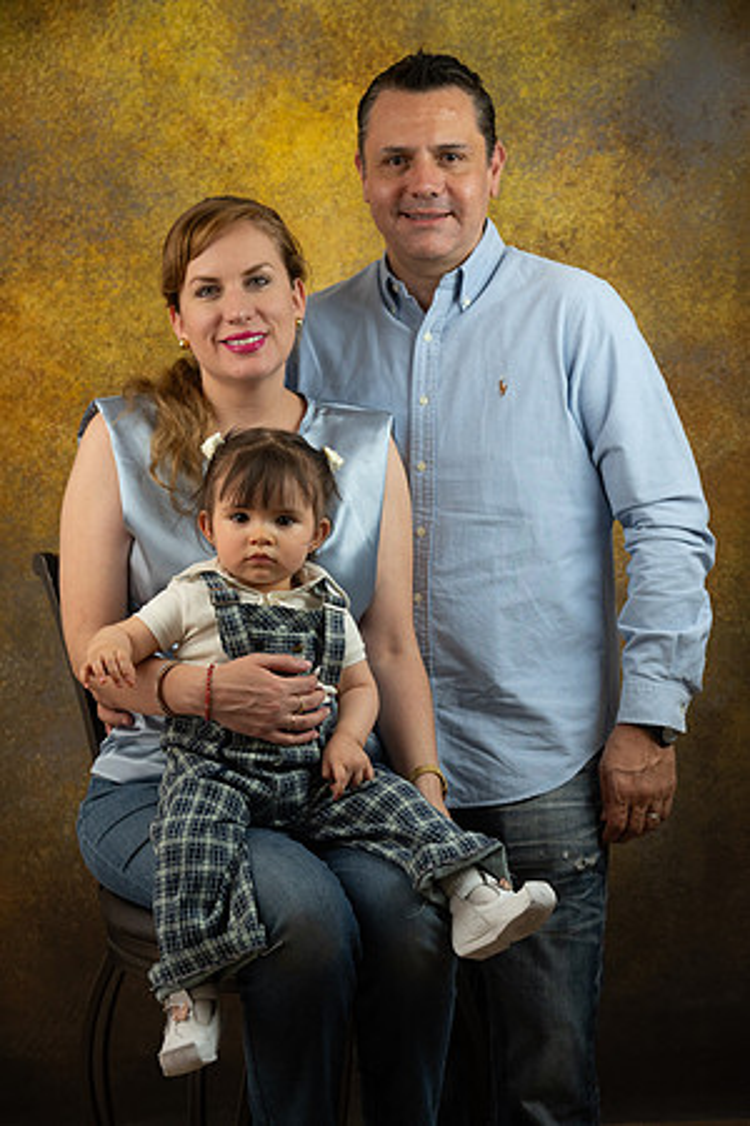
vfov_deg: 38.2
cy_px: 563
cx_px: 375
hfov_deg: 26.0
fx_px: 1625
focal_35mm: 52
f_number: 5.6
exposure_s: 1/200
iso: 1000
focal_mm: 52
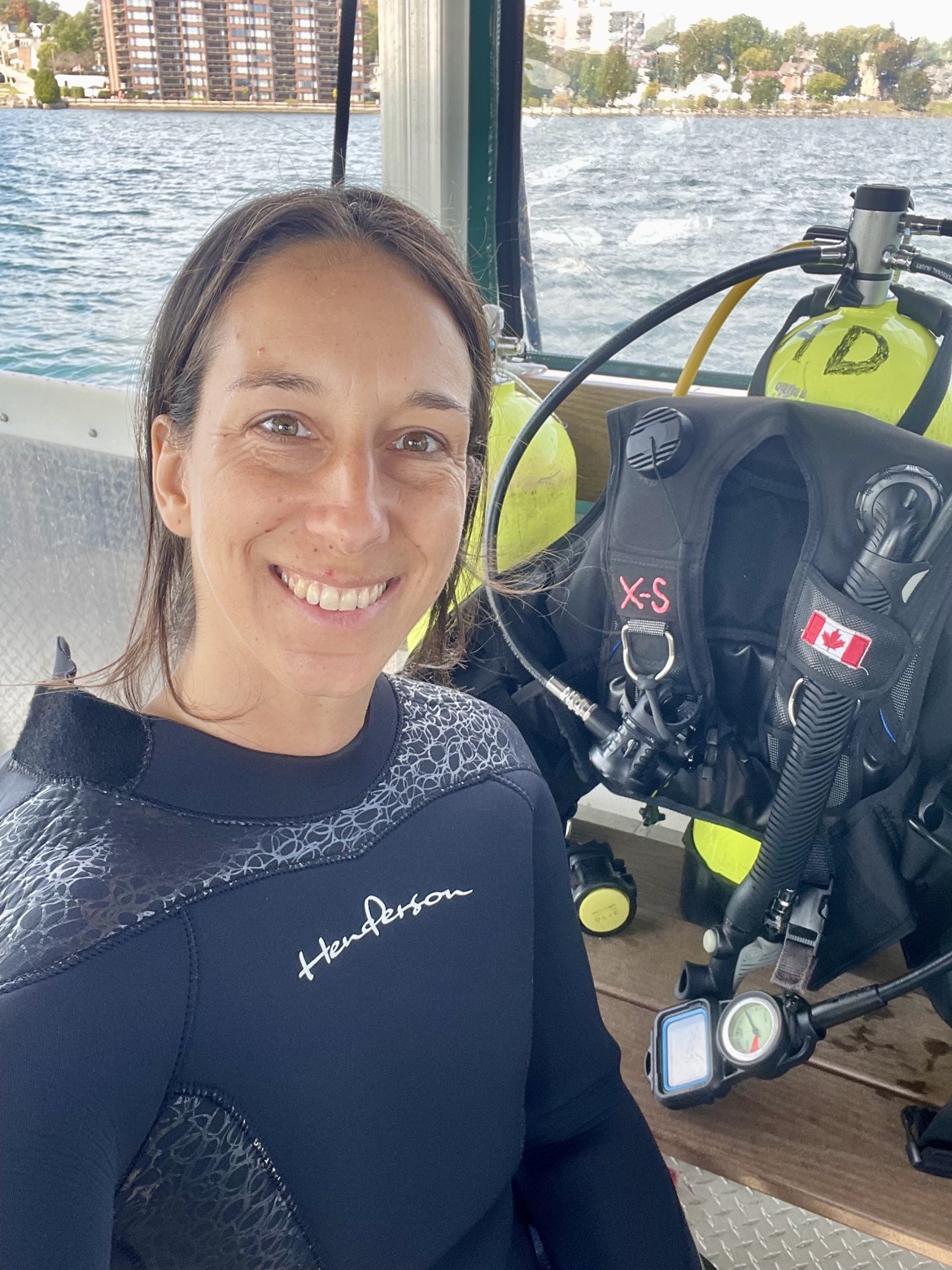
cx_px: 476
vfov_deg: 60.0
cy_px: 635
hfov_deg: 46.8
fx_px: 1100
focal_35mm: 30
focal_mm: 2.71
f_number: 2.2
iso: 40
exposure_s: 1/121
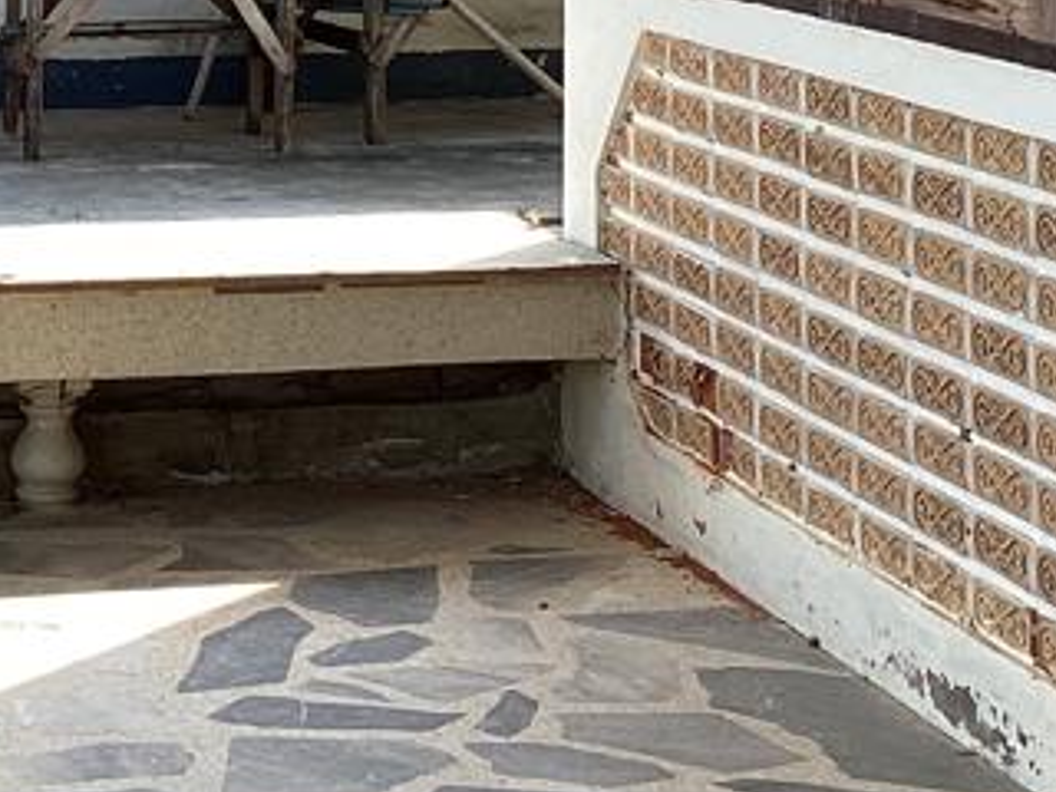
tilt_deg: -0.7
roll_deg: +0.0
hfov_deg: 17.3
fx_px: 3386
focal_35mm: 111
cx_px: 12
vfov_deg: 12.9
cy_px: -231
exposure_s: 1/345
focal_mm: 3.3
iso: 25
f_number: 2.4
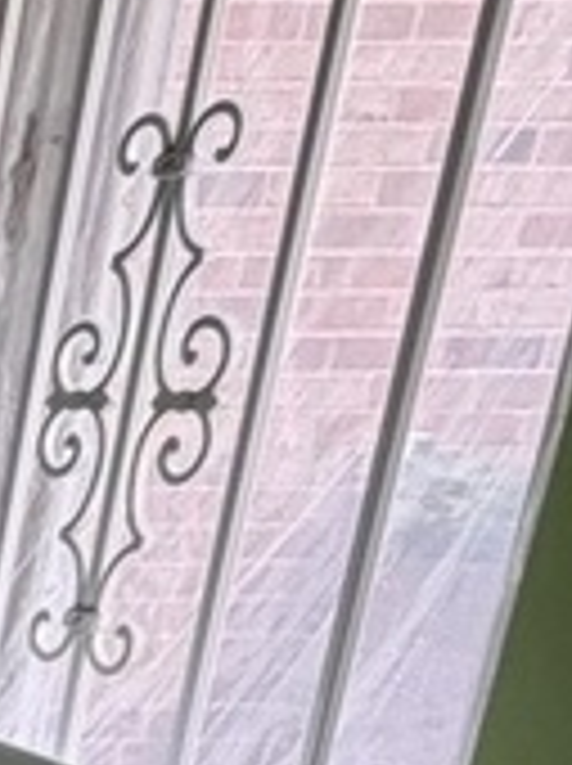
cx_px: -1248
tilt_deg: -19.2
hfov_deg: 10.4
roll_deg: +0.5
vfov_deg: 19.8
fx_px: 1966
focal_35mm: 89
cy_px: 1062
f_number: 2.2
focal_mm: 2.22
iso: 250
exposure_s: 1/120
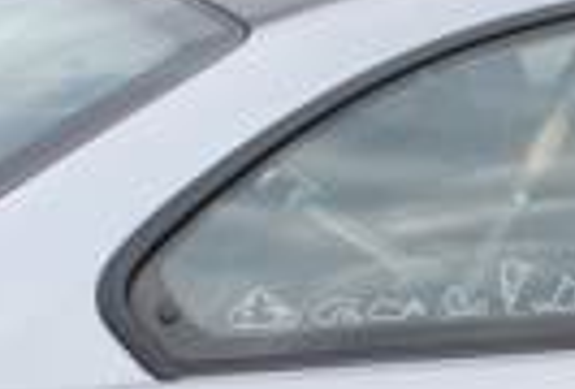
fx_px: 4043
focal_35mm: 252
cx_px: 681
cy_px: 404
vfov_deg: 5.5
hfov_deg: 8.1
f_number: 5
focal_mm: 28
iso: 200
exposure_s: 1/100
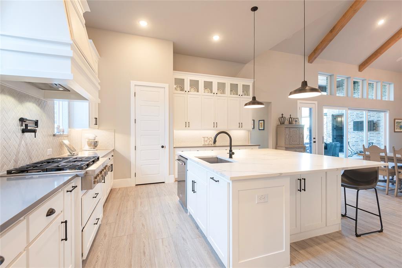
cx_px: 201
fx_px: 179
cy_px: 134
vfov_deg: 73.8
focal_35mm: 16
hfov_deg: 96.7
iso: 100
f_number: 7.1
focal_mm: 16
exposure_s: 1/3
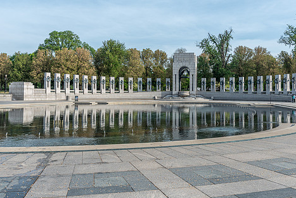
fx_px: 313
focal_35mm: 38
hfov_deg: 50.6
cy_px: 83
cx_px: 161
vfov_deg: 35.0
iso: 100
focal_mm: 24
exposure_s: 1/125
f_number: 7.1
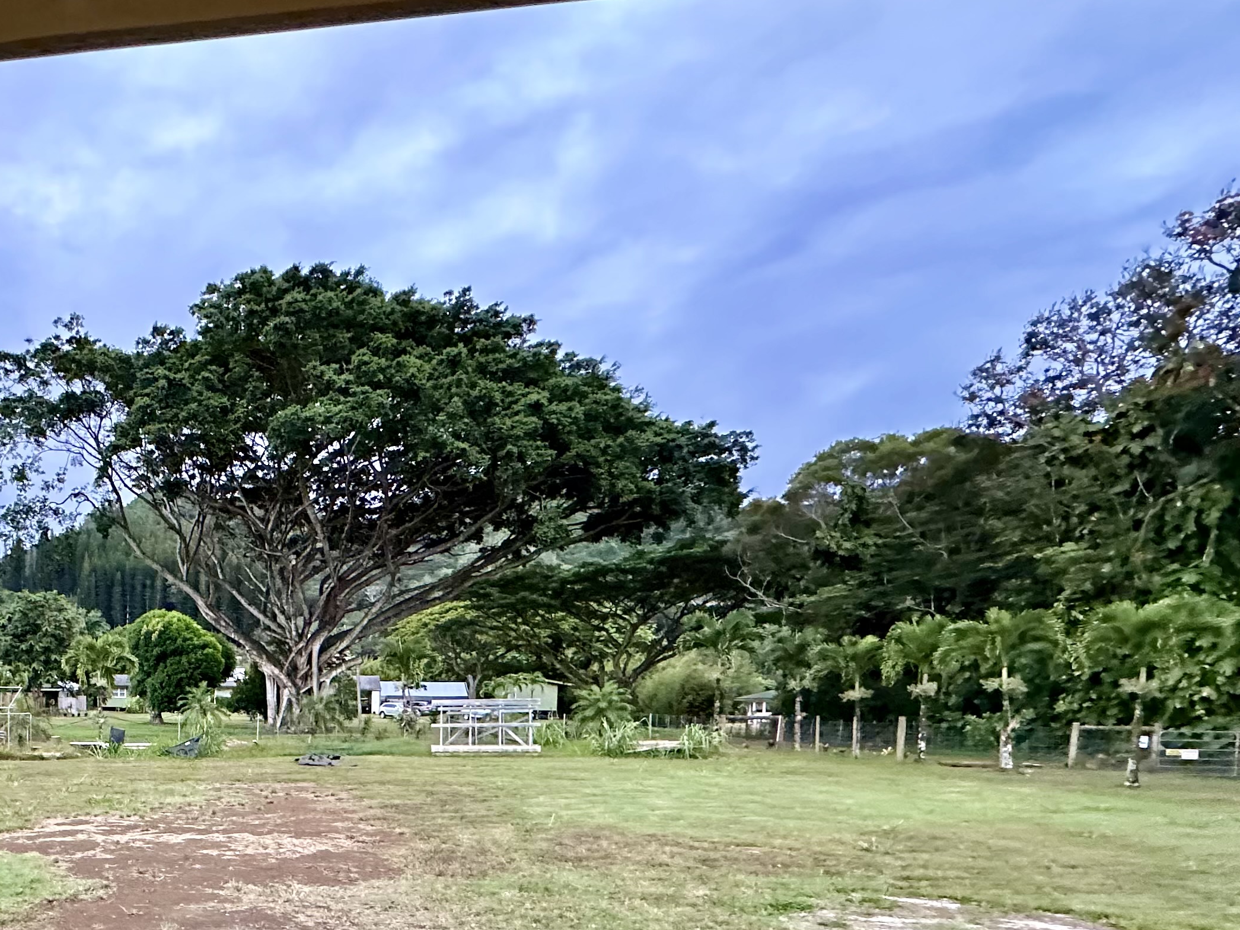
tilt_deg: -2.1
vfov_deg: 47.6
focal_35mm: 27
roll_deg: -1.1
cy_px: 785
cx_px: 135
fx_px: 967
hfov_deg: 56.8
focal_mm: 2.22
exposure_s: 1/60
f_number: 2.2
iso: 640
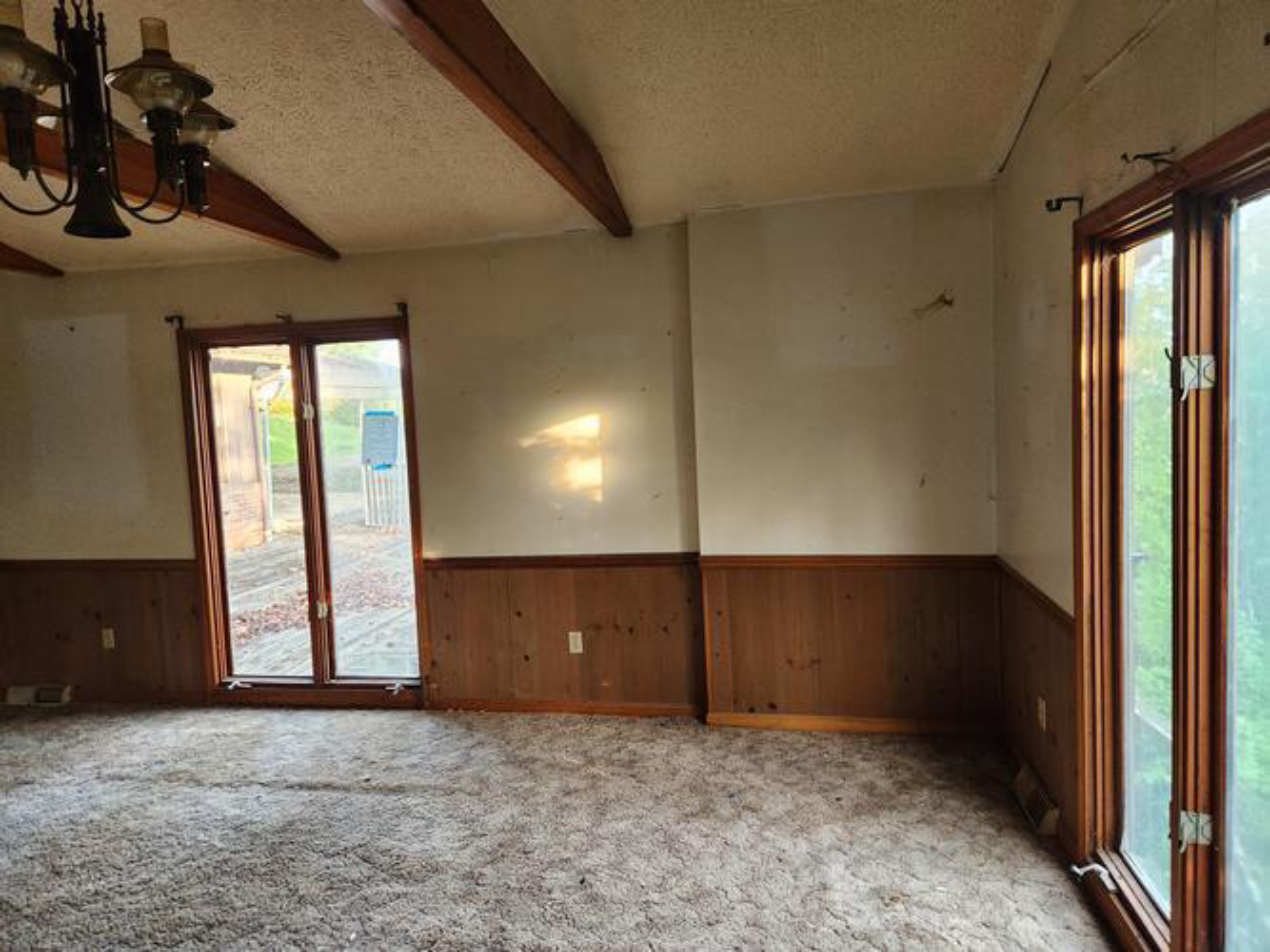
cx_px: 635
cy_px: 476
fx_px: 844
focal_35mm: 23
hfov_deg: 73.9
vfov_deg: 58.9
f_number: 1.8
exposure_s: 1/120
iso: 250
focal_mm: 5.4
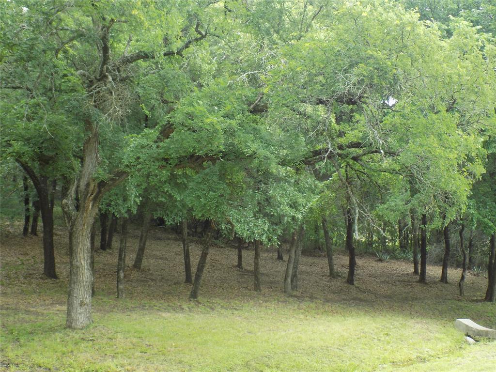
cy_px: 186
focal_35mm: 52
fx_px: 745
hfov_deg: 36.8
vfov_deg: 28.0
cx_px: 248
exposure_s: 1/60
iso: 80
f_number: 3.9
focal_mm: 9.3
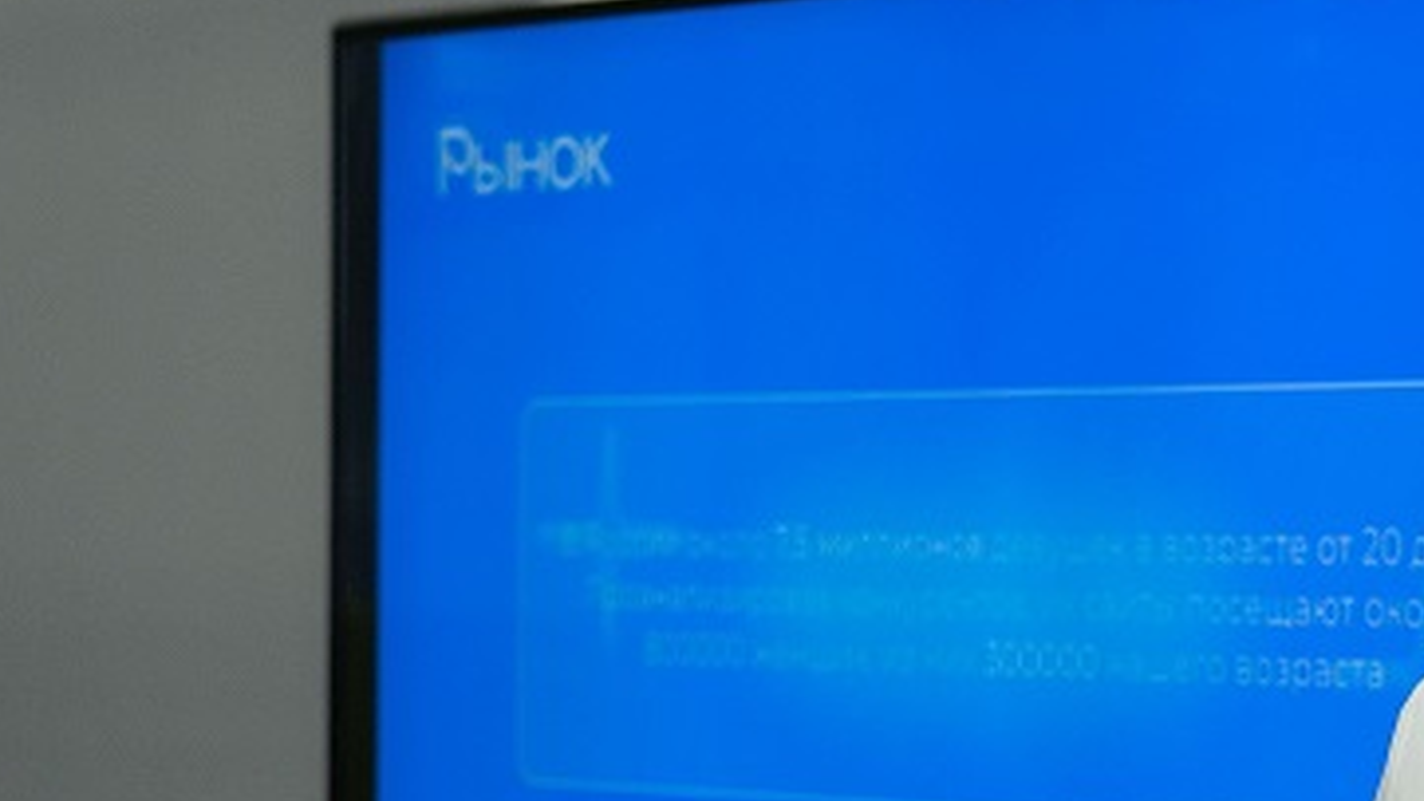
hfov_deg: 15.0
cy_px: 657
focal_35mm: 143
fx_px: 5399
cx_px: 957
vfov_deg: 8.5
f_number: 4
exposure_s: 1/200
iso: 640
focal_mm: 57
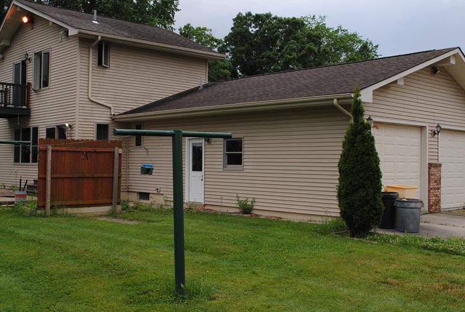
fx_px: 531
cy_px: 152
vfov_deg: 32.8
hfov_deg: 47.2
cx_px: 257
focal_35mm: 41
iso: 140
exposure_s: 1/125
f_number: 5.6
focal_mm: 20
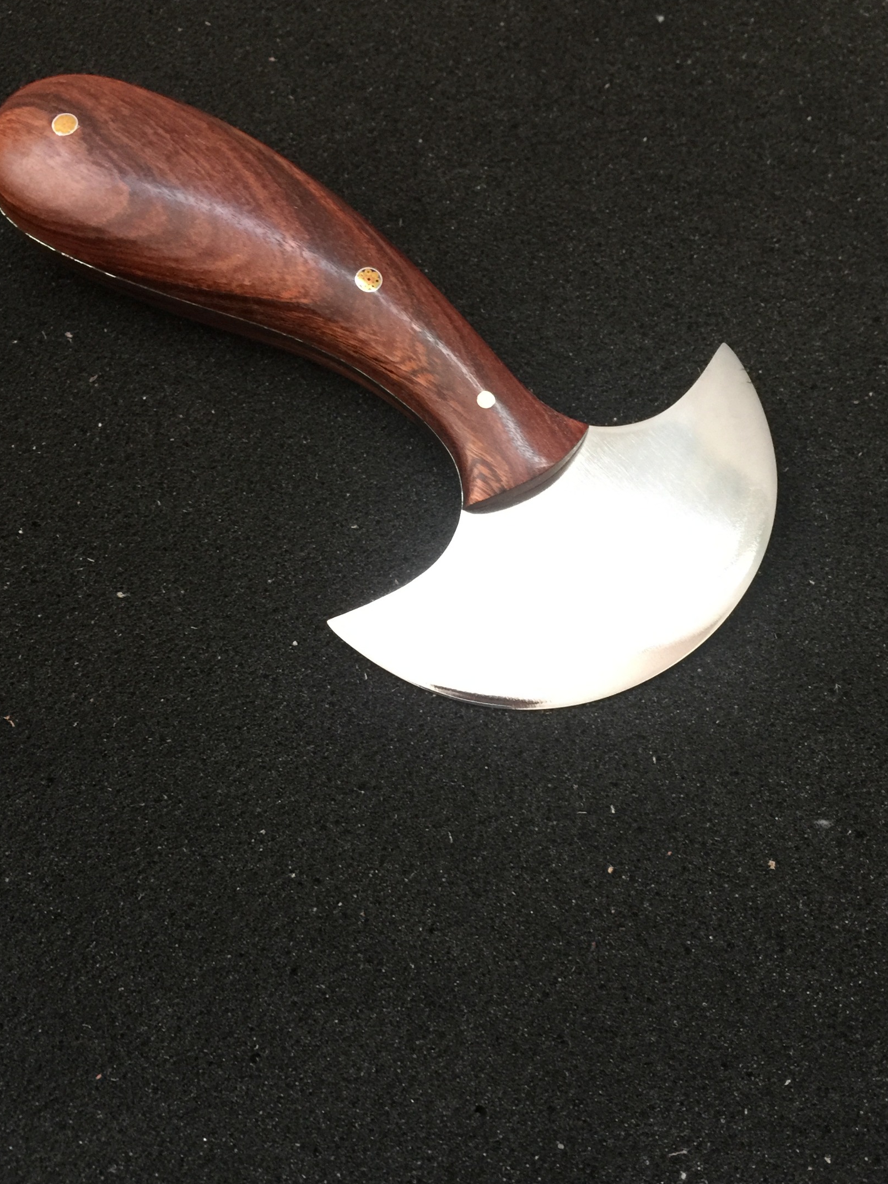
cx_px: 440
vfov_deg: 51.2
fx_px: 1231
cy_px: 661
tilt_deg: -64.1
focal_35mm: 36
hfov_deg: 39.7
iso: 125
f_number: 2.2
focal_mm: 4.15
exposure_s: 1/17
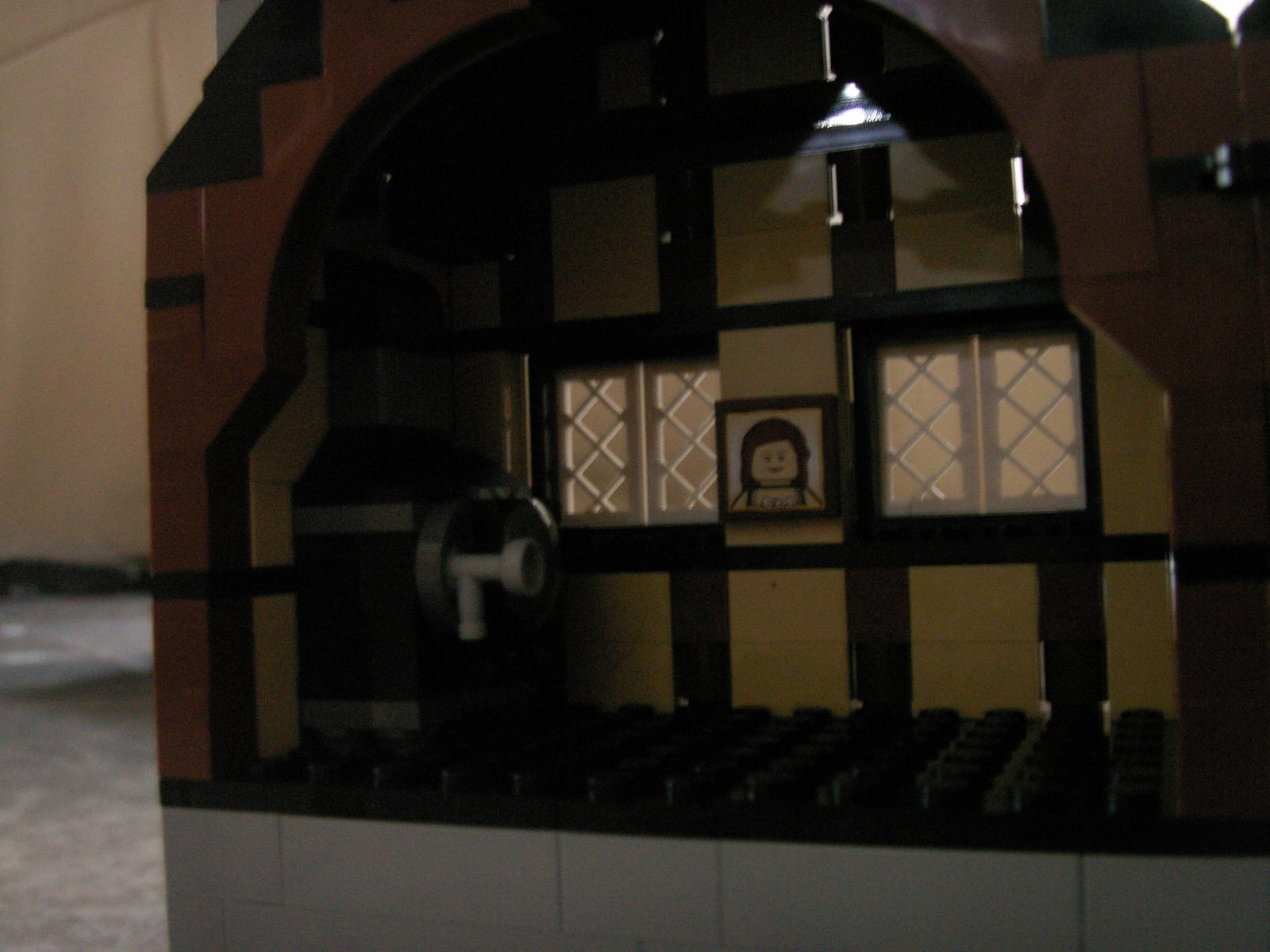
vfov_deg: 38.7
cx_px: 635
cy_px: 476
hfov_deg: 50.1
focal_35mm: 37
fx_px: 1357
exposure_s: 1
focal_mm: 7.7
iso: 160
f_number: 3.5
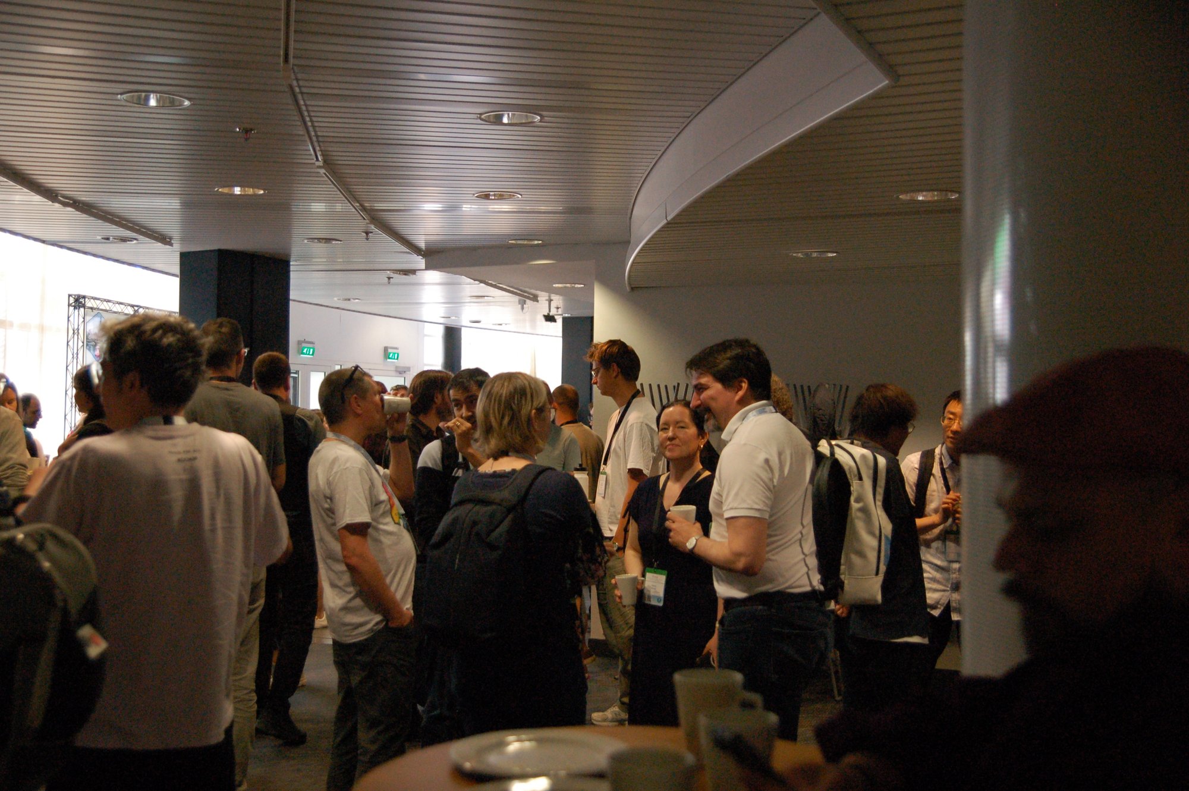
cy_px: 396
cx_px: 594
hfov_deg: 49.6
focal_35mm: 39
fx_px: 1287
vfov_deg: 34.2
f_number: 2.8
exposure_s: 1/125
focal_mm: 26
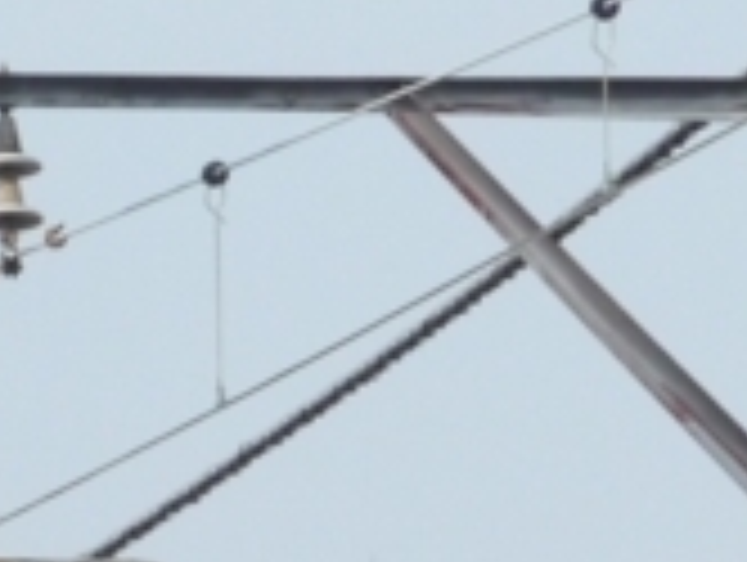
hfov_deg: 2.8
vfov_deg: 2.1
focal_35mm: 702
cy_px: 1688
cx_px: 220
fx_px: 15171
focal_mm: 57
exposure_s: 1/800
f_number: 10
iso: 800
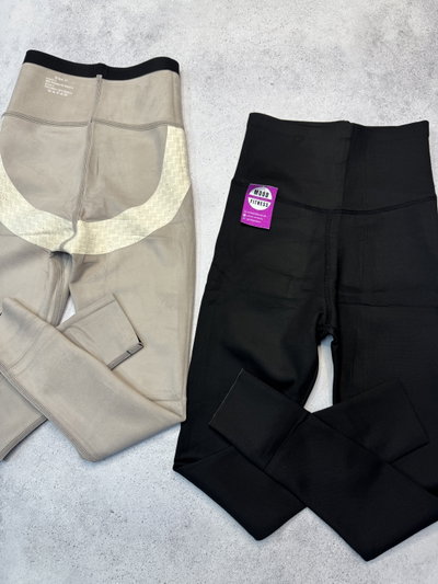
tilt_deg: -78.6
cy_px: 292
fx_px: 405
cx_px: 219
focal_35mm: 24
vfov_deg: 71.6
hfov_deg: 56.8
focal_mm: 6.76
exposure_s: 1/100
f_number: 1.78
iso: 125
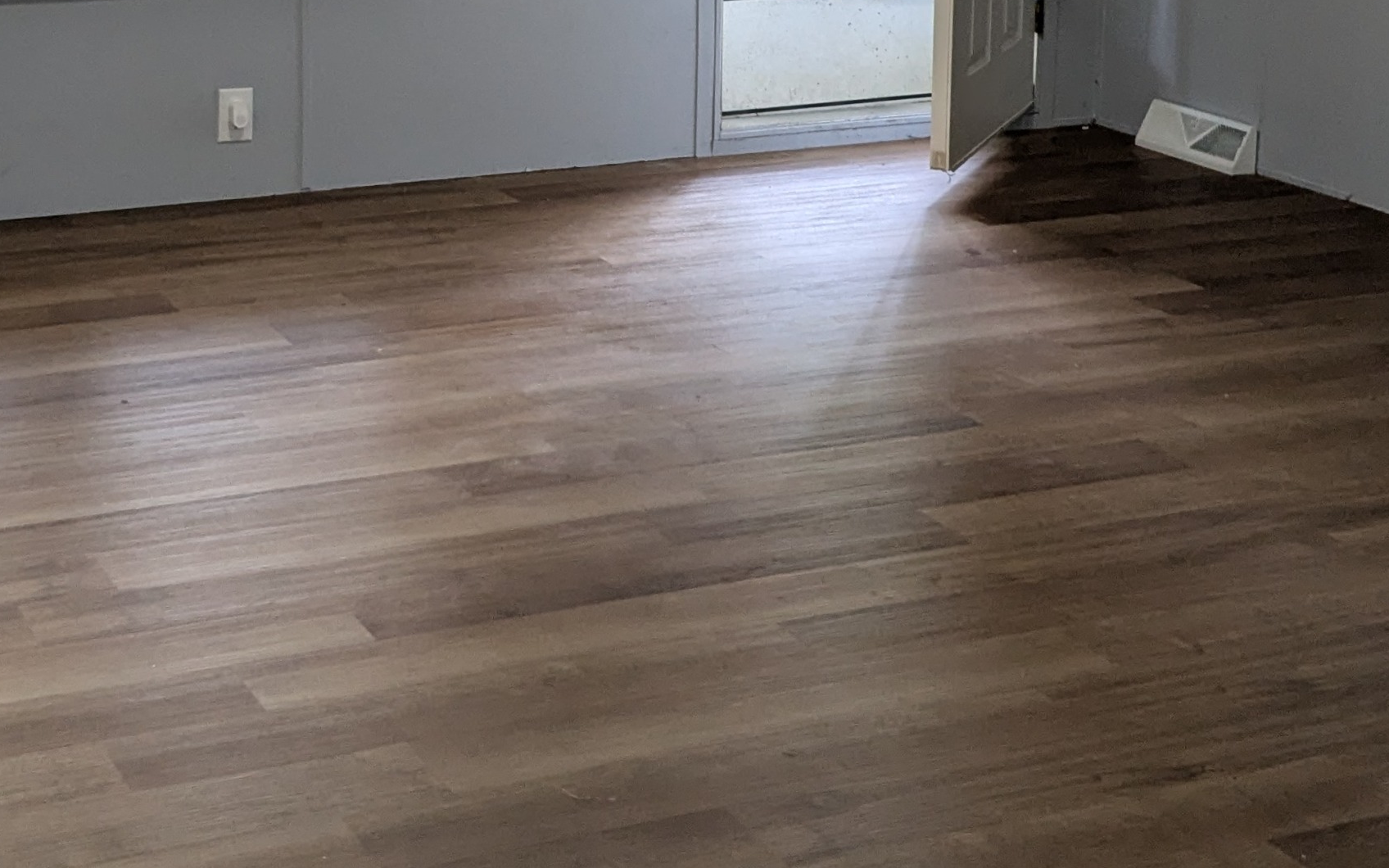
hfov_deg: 31.0
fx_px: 2498
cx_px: 543
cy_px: 26
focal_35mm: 66
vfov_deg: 19.2
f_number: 1.73
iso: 221
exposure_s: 1/120
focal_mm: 4.38
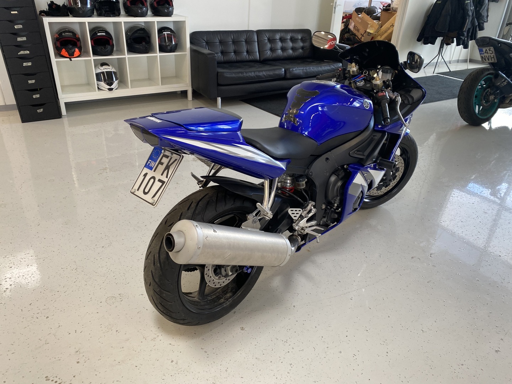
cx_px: 256
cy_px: 192
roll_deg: -4.2
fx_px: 385
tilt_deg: -28.0
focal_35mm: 26
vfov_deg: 53.1
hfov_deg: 67.3
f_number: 1.8
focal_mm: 4.25
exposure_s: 1/100
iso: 80
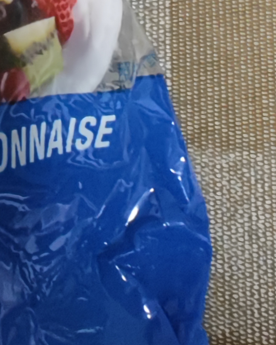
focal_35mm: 95
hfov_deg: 14.4
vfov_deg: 15.9
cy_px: -342
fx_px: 970
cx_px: -206
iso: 963
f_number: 2.2
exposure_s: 1/25
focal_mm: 2.59
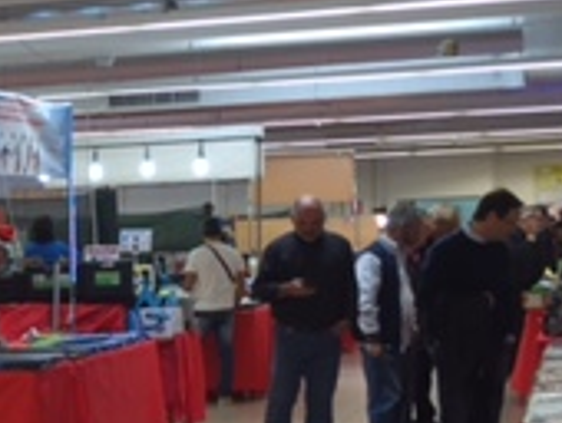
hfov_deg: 16.6
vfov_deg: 13.5
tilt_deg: -4.1
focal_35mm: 109
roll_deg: +0.5
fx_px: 1772
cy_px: 357
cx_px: -241
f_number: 2.2
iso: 40
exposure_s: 1/50
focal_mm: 4.15
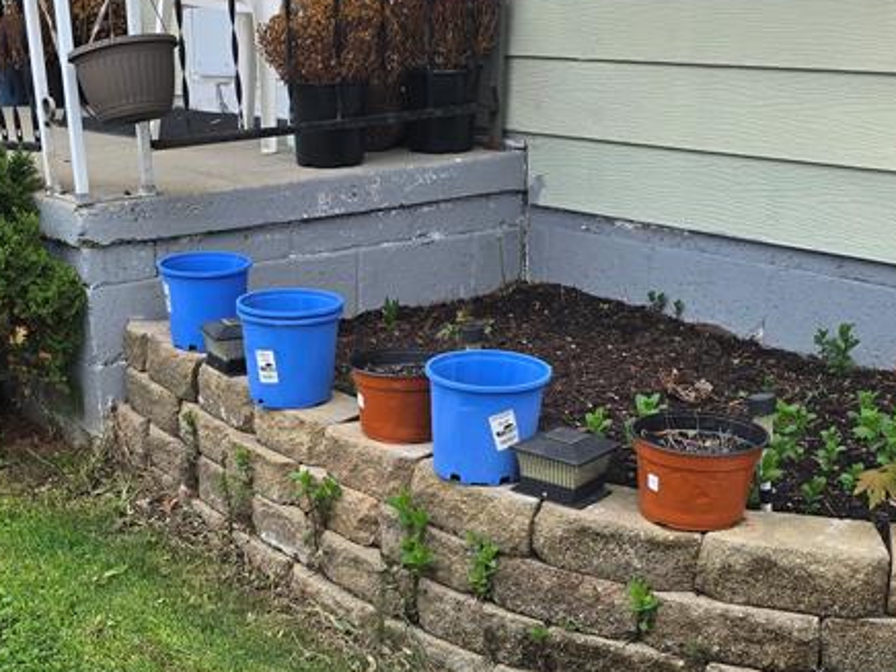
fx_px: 1398
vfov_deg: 26.4
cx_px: 302
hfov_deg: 35.2
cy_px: 563
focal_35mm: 54
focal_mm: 6.3
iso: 25
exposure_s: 1/180
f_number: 1.7
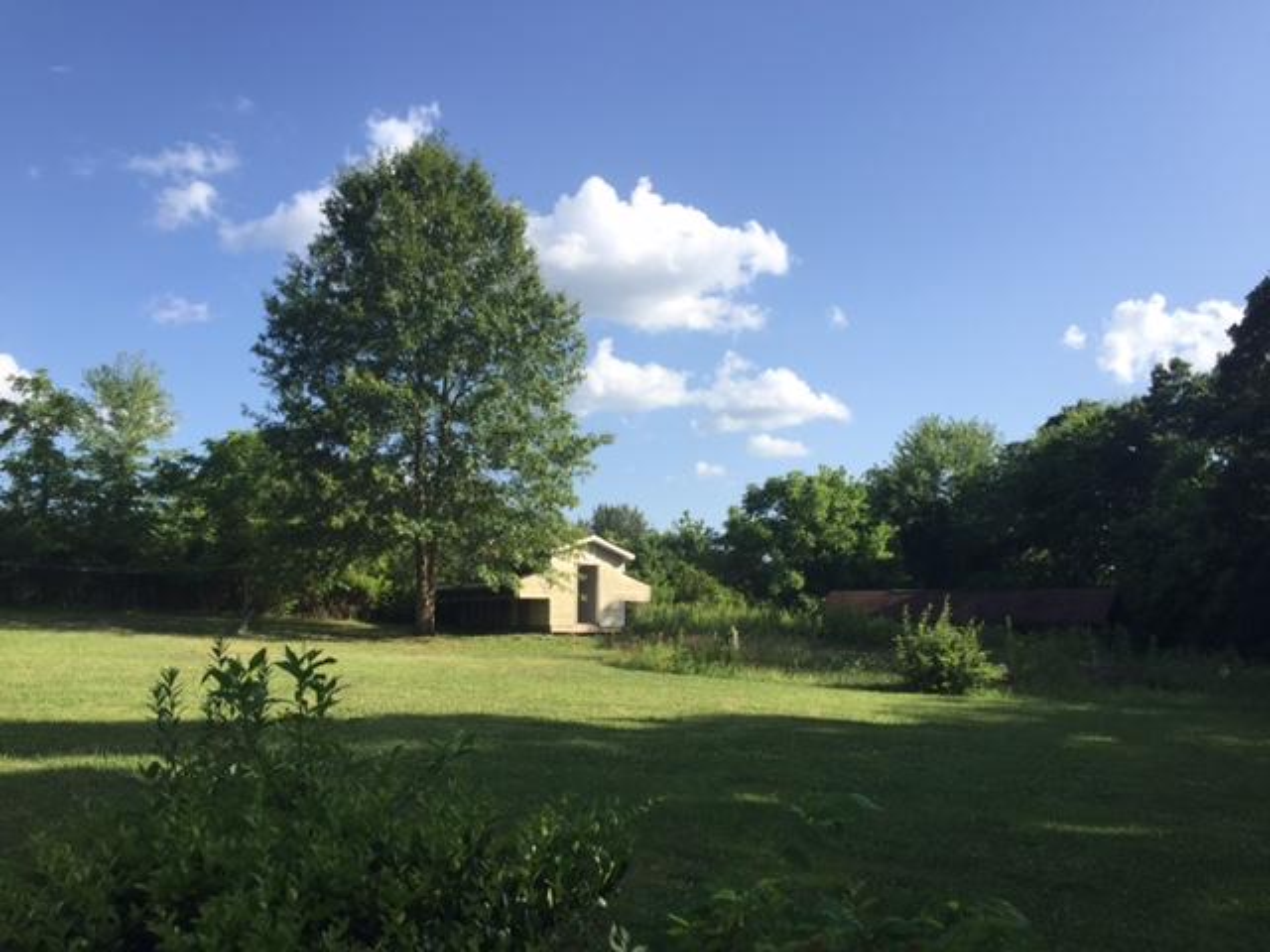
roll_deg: -0.2
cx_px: 635
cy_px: 476
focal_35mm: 29
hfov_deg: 61.7
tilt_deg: +9.6
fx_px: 1064
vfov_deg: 48.2
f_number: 2.2
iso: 32
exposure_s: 1/1276
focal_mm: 4.15
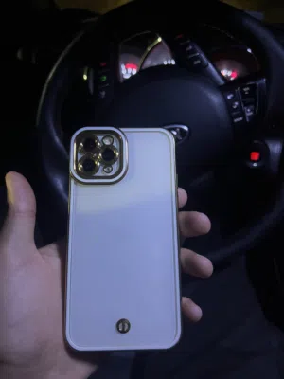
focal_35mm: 26
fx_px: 284
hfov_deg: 53.1
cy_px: 190
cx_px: 142
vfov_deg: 67.3
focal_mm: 5.7
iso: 640
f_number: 1.5
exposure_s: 1/40
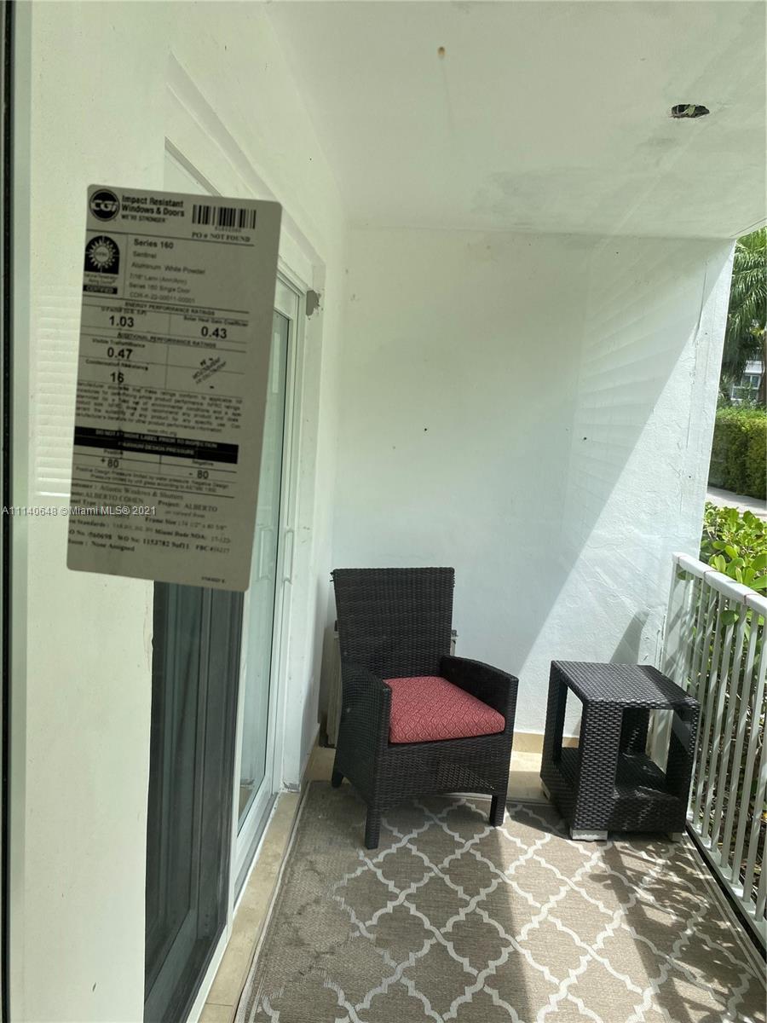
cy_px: 512
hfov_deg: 53.1
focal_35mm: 26
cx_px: 384
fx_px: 768
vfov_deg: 67.3
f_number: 1.8
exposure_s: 1/934
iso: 32
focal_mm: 4.25
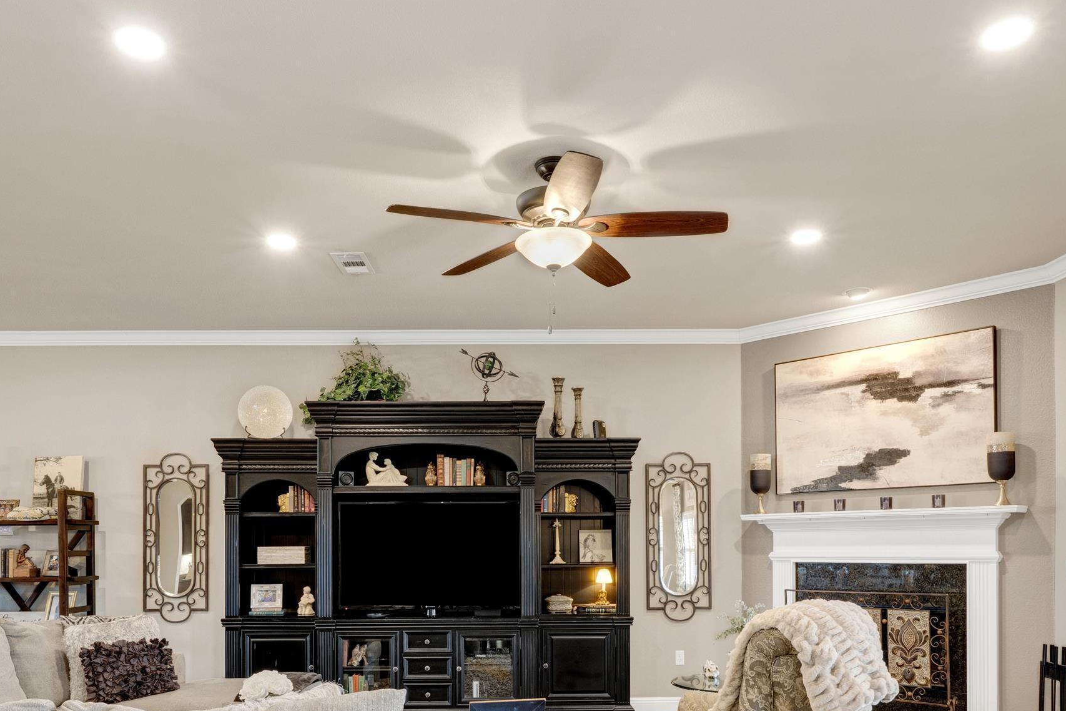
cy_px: 535
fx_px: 826
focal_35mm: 28
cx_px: 511
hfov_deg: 65.6
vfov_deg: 44.9
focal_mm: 15.5
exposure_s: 1
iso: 400
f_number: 11
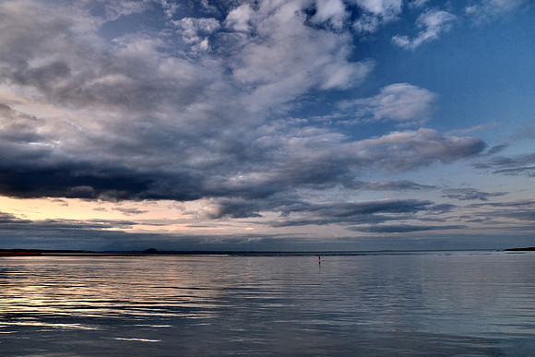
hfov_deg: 67.4
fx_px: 401
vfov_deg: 48.0
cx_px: 268
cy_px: 178
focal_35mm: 27
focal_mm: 18
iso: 400
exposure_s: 1/125
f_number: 3.2
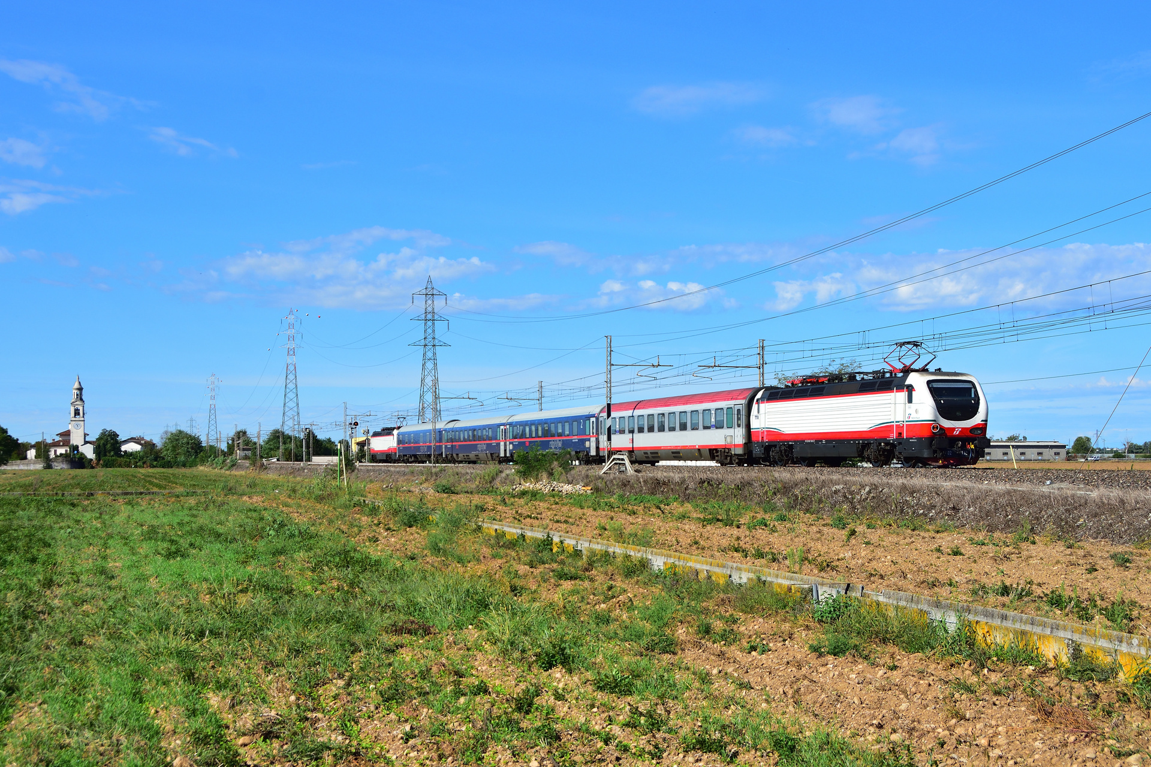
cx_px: 576
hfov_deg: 41.1
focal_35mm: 48
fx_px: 1535
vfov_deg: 28.1
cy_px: 384
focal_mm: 32
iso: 200
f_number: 7.1
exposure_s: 1/800
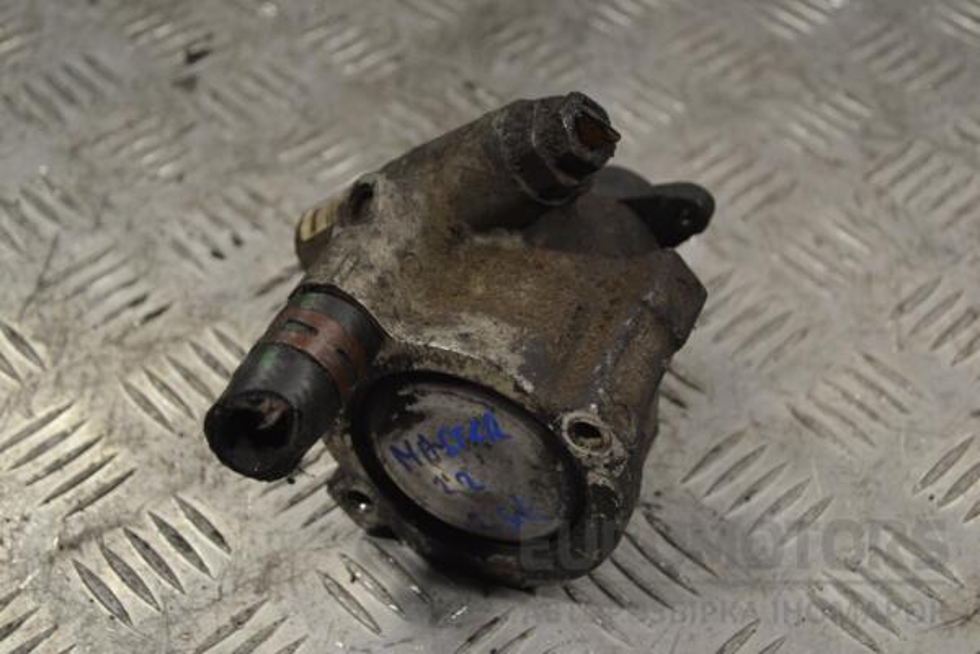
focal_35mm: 60
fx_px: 1633
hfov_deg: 33.4
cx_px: 490
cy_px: 327
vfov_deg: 22.6
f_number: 5.6
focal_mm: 40
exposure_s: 1/125
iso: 400
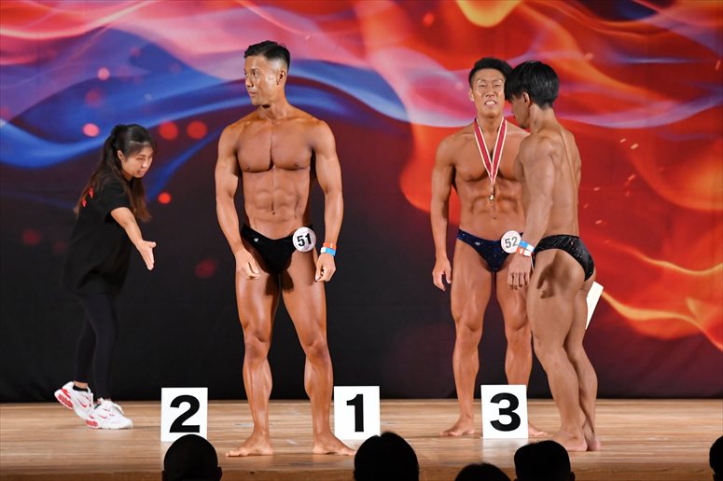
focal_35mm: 225
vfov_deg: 6.1
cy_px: 240
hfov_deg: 9.2
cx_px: 362
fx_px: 4517
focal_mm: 150
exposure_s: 1/400
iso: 4000
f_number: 5.6
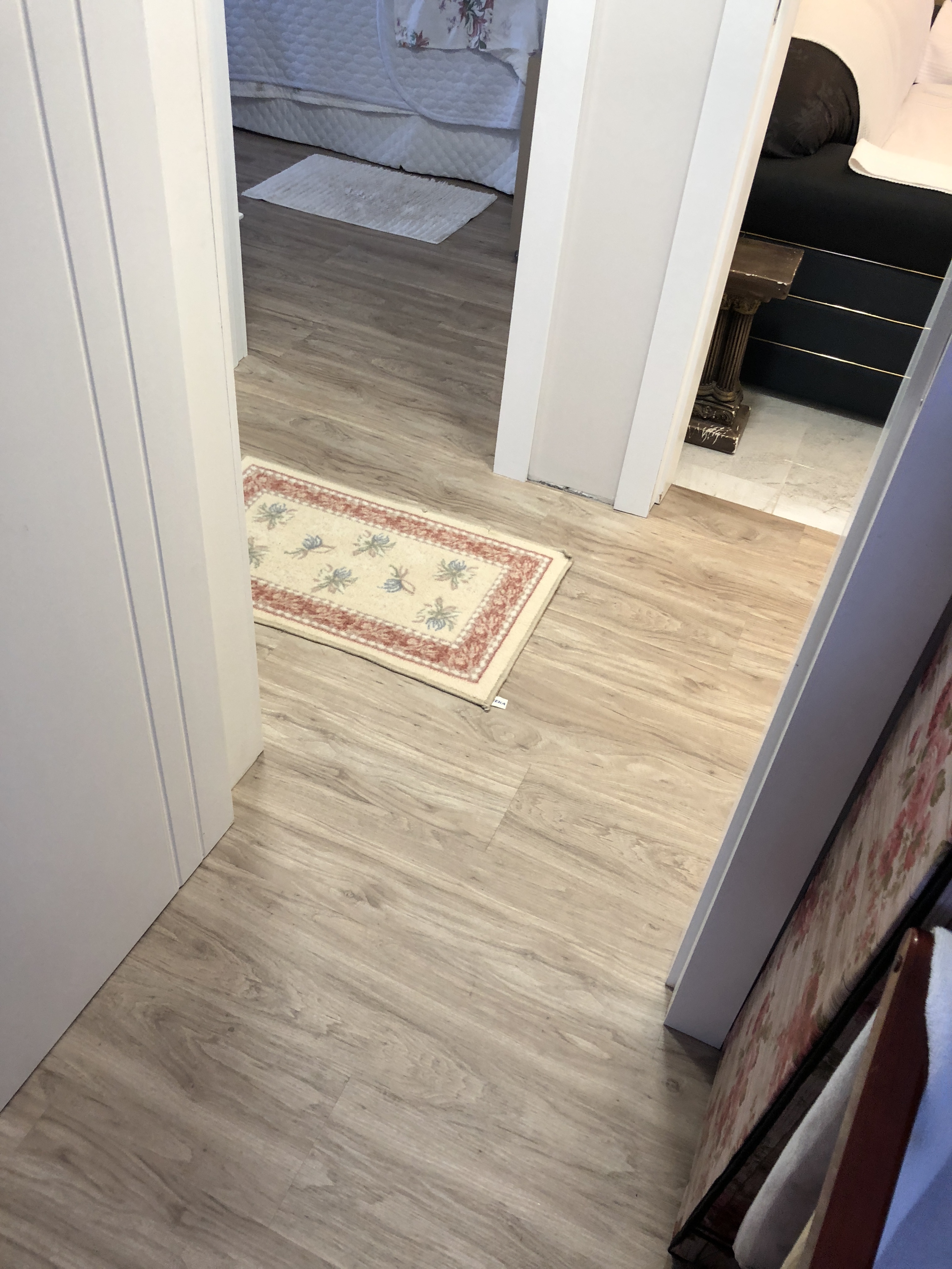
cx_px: 476
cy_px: 634
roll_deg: -9.1
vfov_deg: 63.4
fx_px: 1027
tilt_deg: -38.1
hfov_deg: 49.7
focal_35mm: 28
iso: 40
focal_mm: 4
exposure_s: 1/17
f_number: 1.8
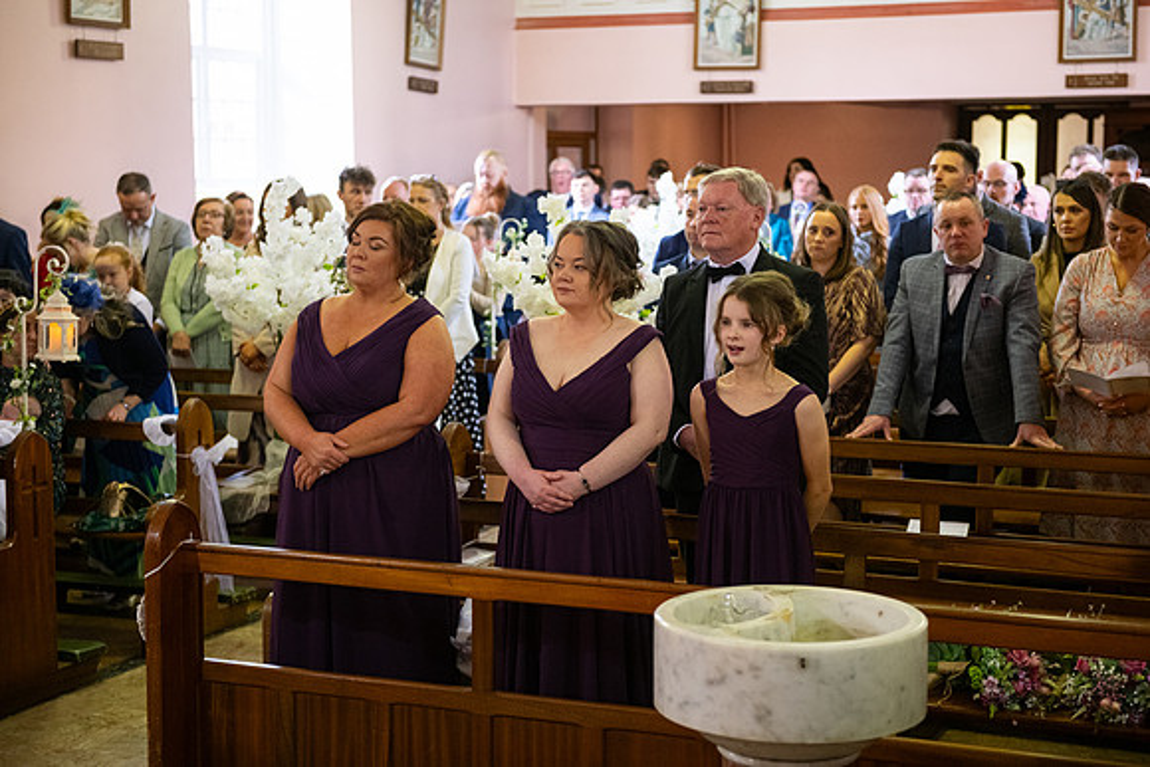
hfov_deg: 32.4
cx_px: 575
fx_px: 1981
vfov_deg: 21.9
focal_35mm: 62
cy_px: 384
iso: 1250
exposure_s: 1/160
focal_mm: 62
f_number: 3.5
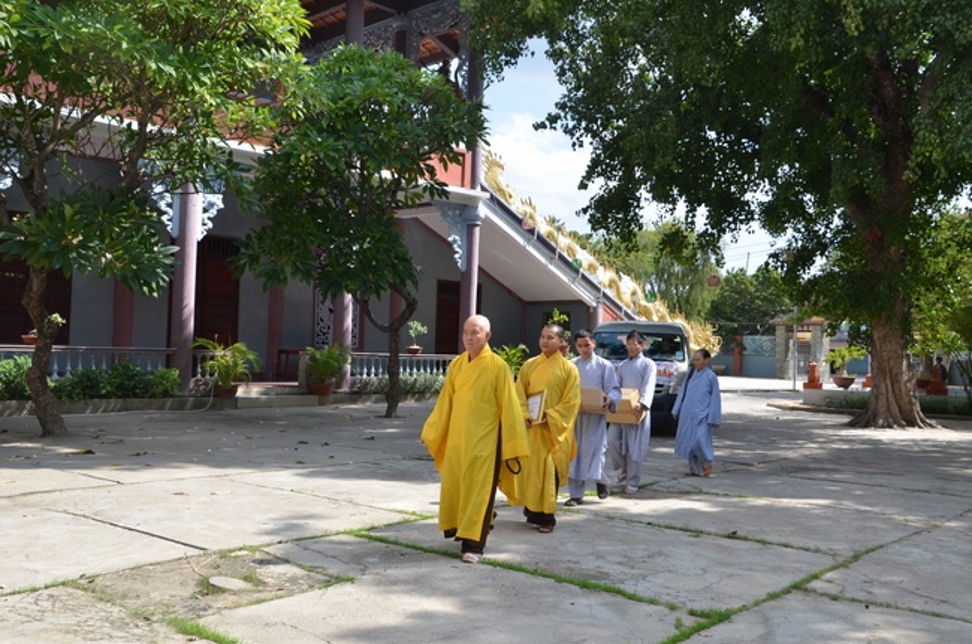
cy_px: 322
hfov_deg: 57.3
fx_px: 889
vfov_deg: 39.8
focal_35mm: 33
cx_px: 486
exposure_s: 1/320
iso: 250
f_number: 9
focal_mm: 22
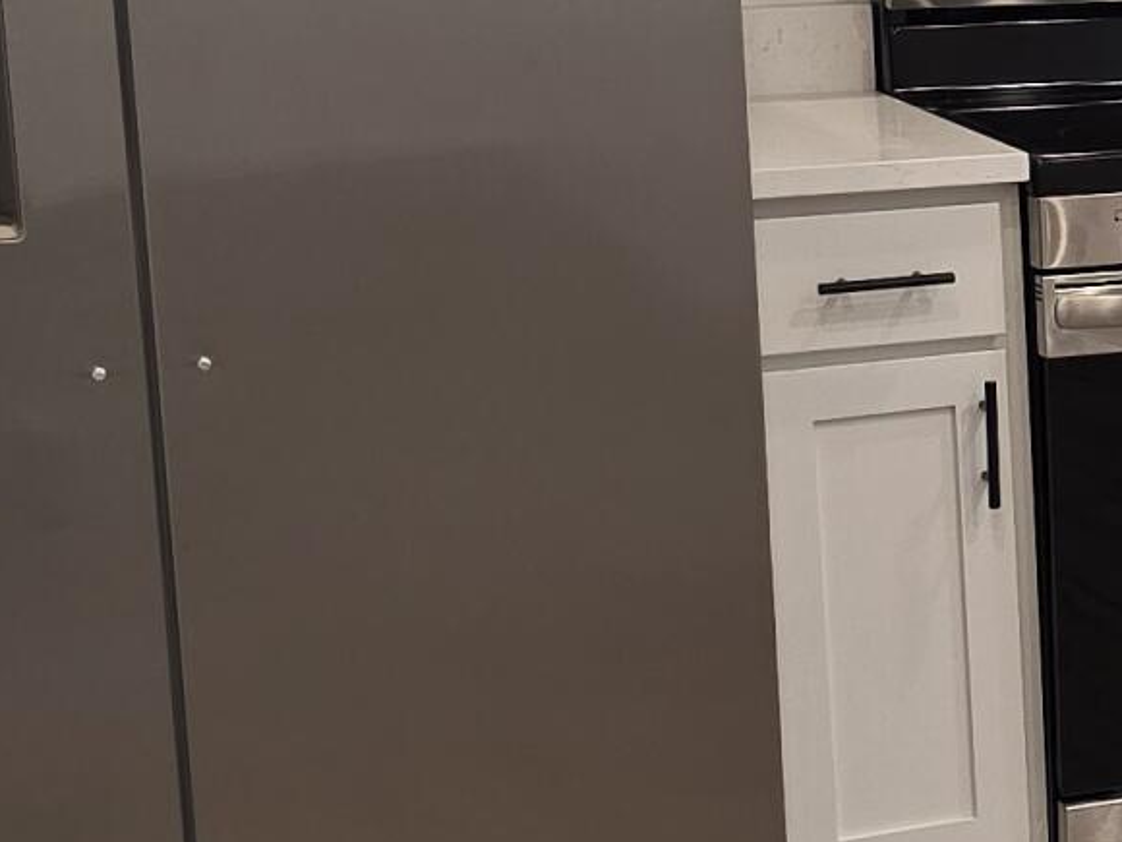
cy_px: 379
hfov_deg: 14.5
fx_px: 3857
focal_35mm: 119
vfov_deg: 12.4
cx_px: 2047
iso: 200
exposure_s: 1/120
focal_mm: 6.3
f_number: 1.7
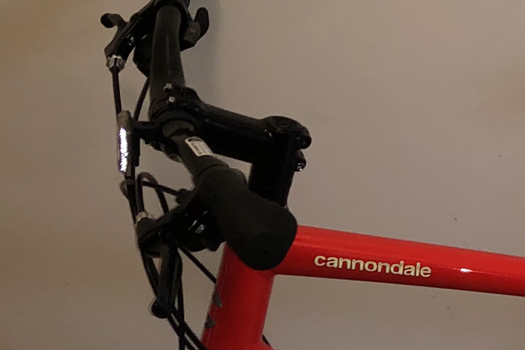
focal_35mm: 113
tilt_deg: -28.6
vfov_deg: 12.1
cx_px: 806
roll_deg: -1.3
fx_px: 1648
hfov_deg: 16.4
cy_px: 266
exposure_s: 1/12
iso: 64
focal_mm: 4
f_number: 1.8
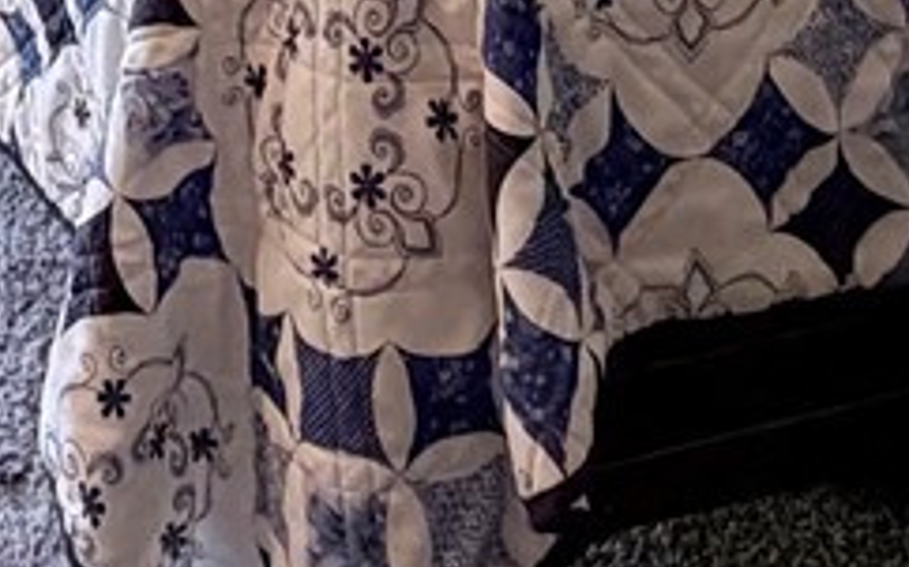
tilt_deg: -3.2
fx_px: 2427
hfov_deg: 20.4
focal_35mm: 98
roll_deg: -1.5
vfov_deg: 10.3
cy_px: -1044
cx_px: -38
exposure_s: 1/60
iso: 500
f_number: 2.2
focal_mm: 2.22
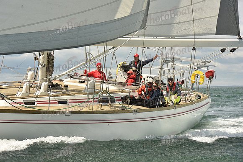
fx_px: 911
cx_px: 122
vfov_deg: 10.2
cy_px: 81
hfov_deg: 15.2
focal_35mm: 135
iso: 320
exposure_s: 1/800
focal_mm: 135
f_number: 11
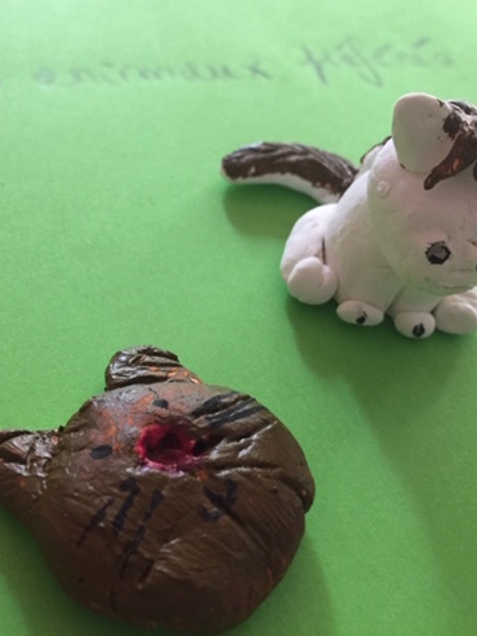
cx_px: 208
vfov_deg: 47.9
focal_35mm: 39
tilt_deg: -50.6
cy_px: 317
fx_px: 717
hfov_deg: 36.8
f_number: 2.2
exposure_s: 1/33
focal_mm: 4.15
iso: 200
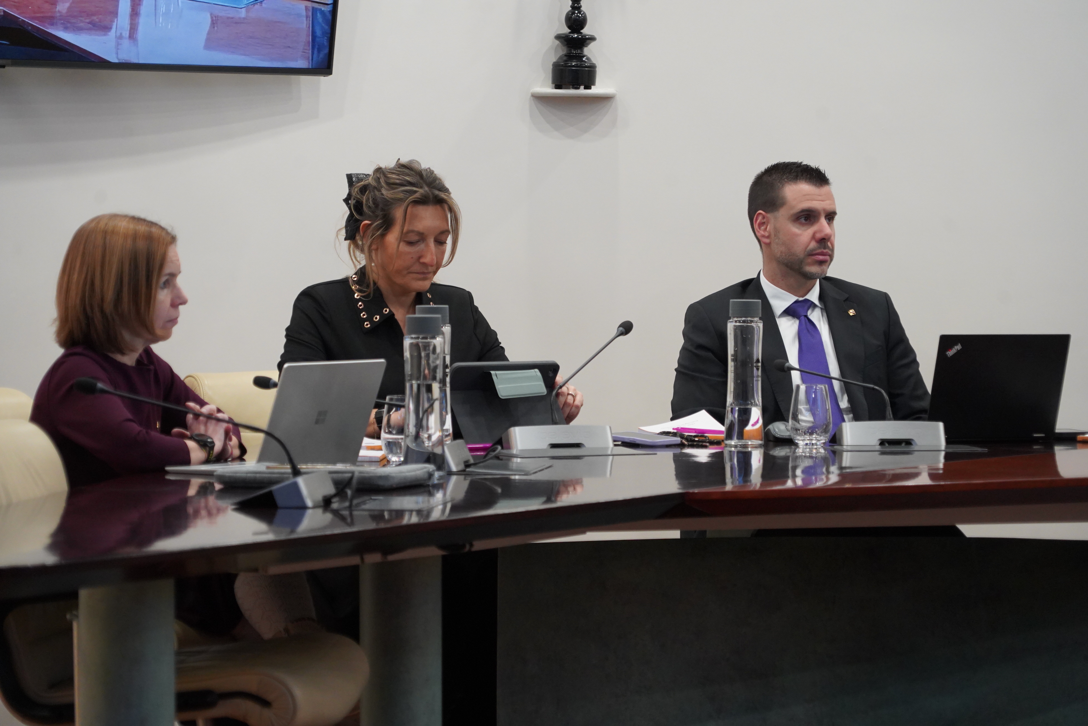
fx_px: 4412
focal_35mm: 146
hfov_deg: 14.1
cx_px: 544
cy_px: 363
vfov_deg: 9.4
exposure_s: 1/160
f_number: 6.3
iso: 5000
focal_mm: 146
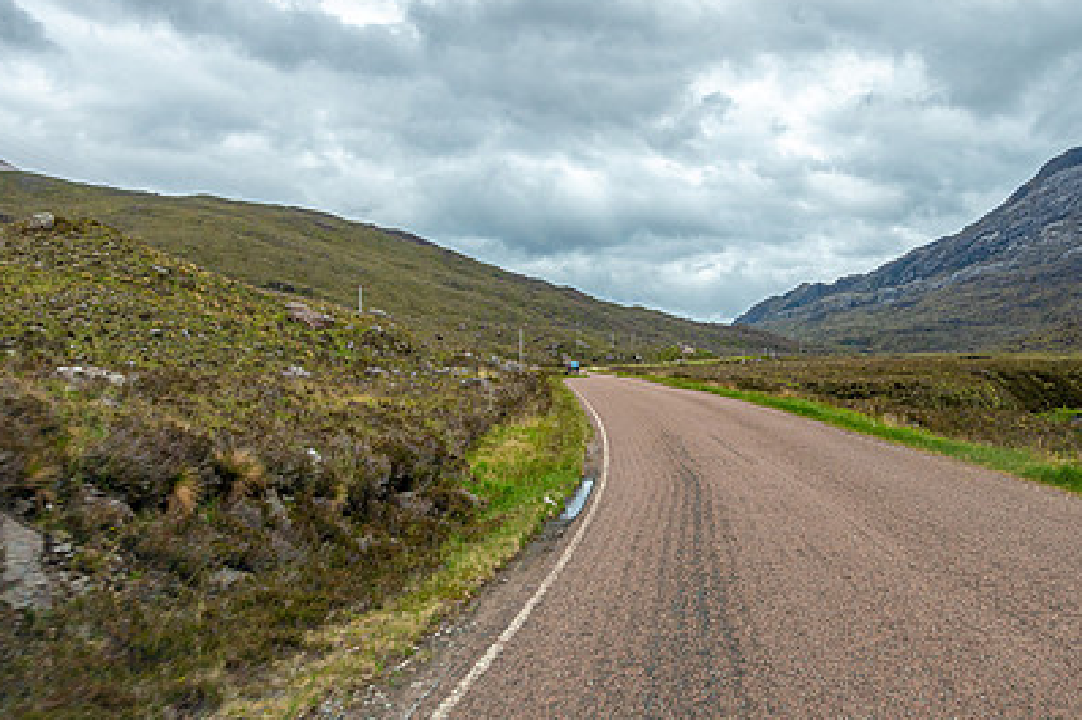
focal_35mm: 35
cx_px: 704
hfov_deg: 53.6
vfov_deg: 37.8
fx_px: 1051
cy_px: 376
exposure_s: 1/250
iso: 125
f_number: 5.6
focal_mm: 8.8
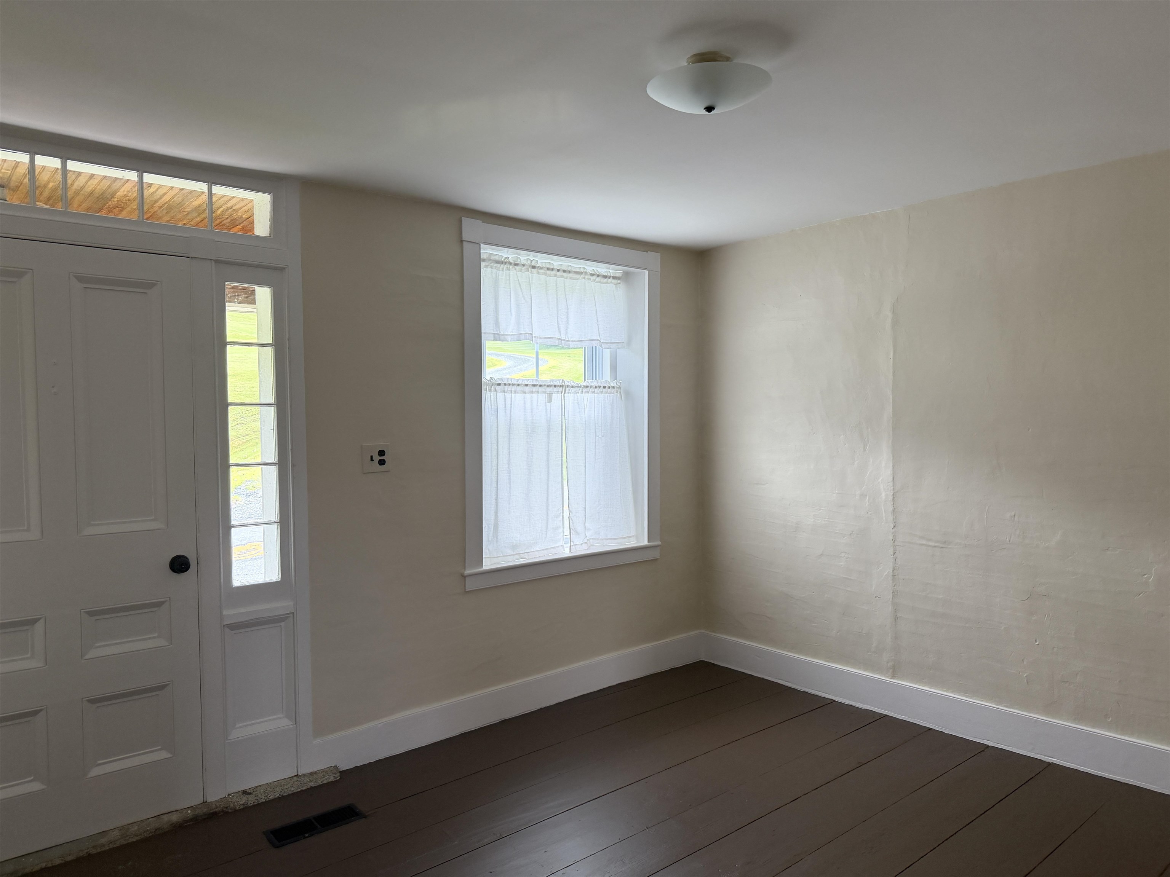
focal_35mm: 24
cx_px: 585
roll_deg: +1.0
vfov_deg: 56.8
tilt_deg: -2.0
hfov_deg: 71.6
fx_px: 811
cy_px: 438
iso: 200
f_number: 1.78
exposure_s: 1/60
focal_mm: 6.76
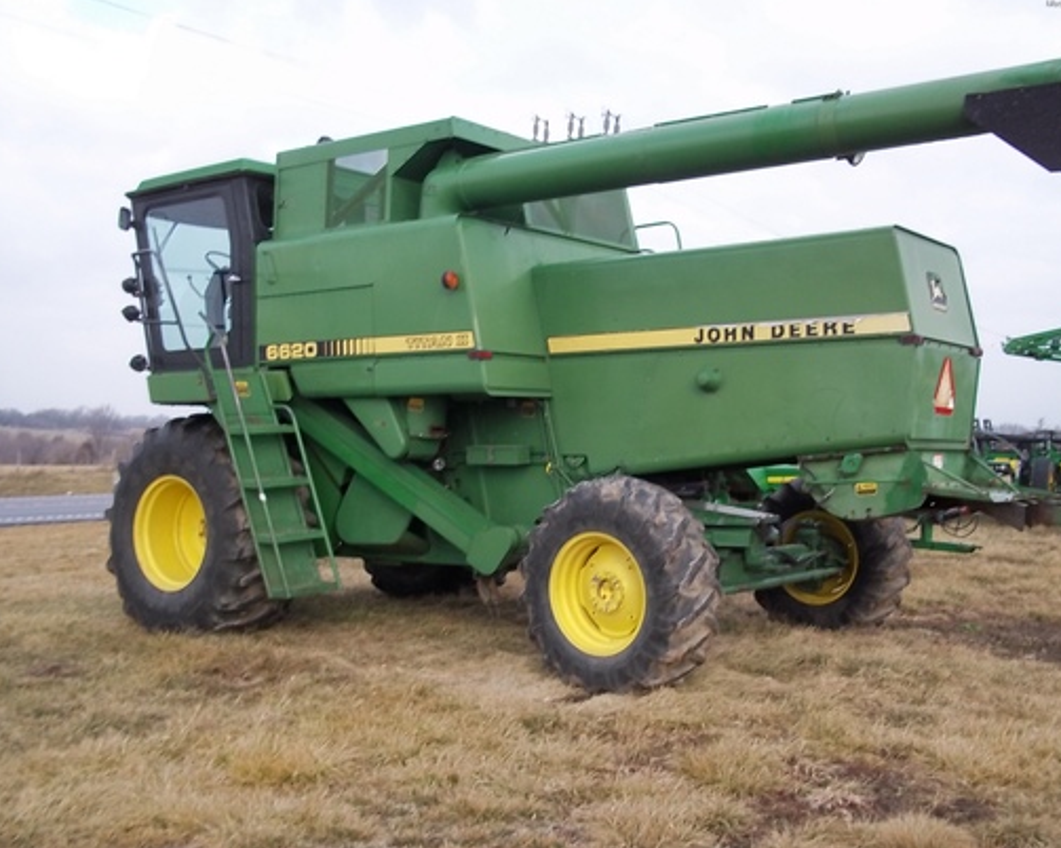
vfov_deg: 39.1
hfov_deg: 47.9
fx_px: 1193
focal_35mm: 38
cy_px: 424
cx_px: 551
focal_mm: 6.5
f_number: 3.1
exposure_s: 1/250
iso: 80
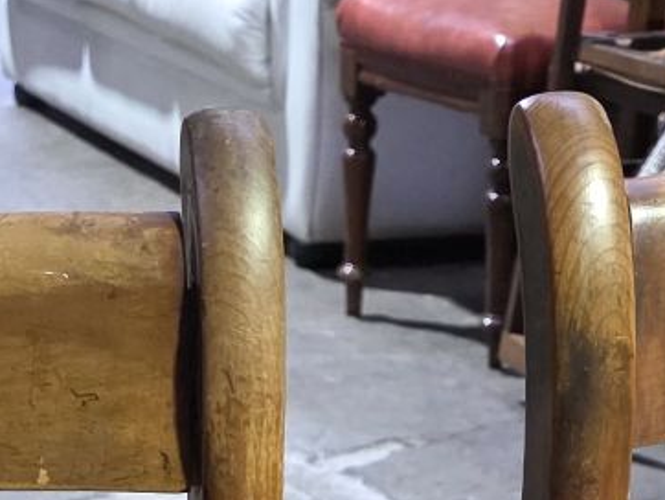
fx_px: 2441
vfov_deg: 9.7
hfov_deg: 15.5
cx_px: 320
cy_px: 1371
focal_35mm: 127
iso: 500
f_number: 1.7
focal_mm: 6.3
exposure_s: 1/100
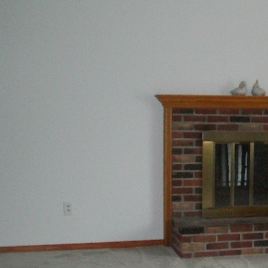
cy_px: 199
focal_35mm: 79
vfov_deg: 21.7
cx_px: 292
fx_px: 692
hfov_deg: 20.9
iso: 160
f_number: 2.7
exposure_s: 1/60
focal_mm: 6
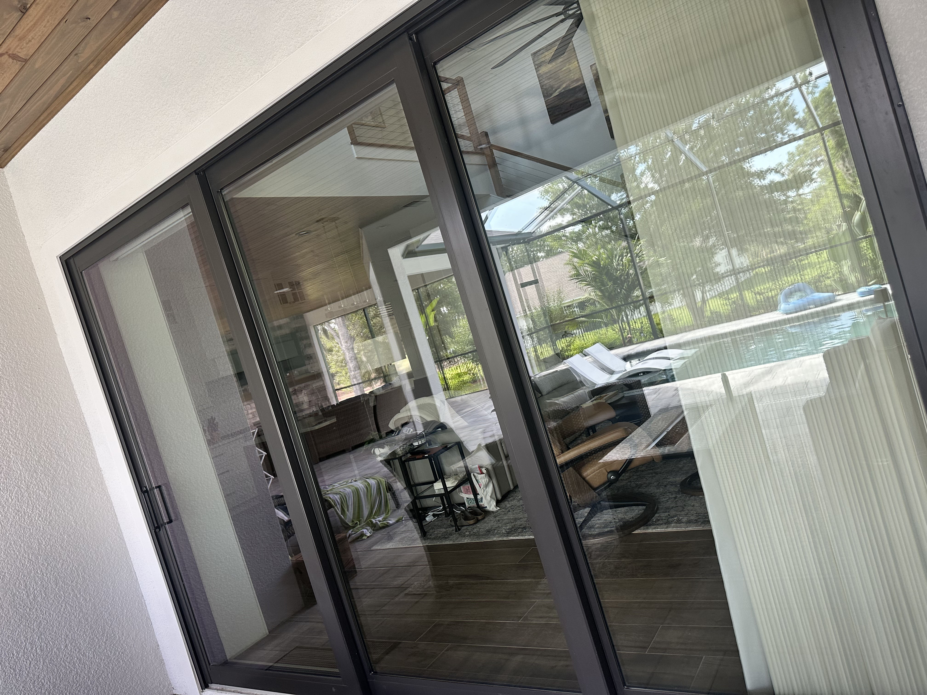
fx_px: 643
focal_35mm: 24
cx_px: 464
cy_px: 348
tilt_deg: -2.0
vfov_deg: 56.8
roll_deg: +16.6
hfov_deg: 71.6
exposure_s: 1/121
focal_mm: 6.86
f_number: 1.78
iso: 125
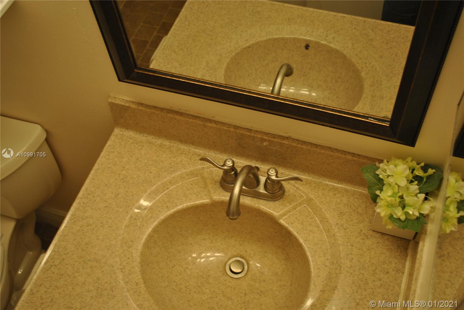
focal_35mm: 42
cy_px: 155
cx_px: 232
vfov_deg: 32.0
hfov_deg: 46.4
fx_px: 542
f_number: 4.5
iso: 200
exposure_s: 1/50
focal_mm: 28
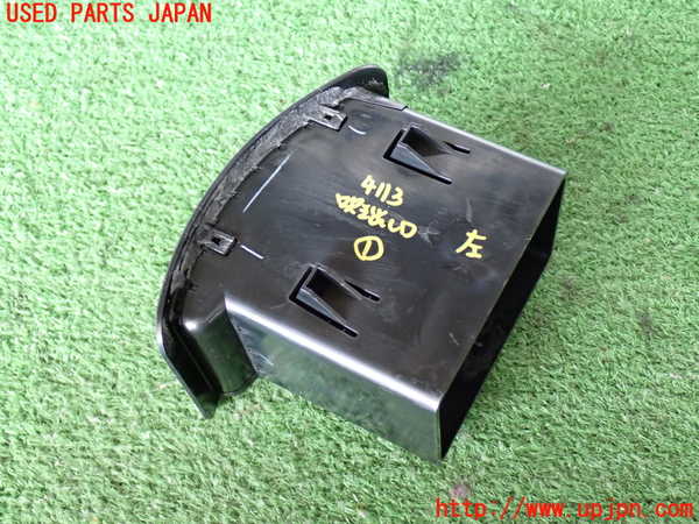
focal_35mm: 44
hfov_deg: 42.9
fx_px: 888
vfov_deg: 32.9
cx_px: 350
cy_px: 262
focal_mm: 7.84
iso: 500
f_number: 2.9
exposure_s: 1/40
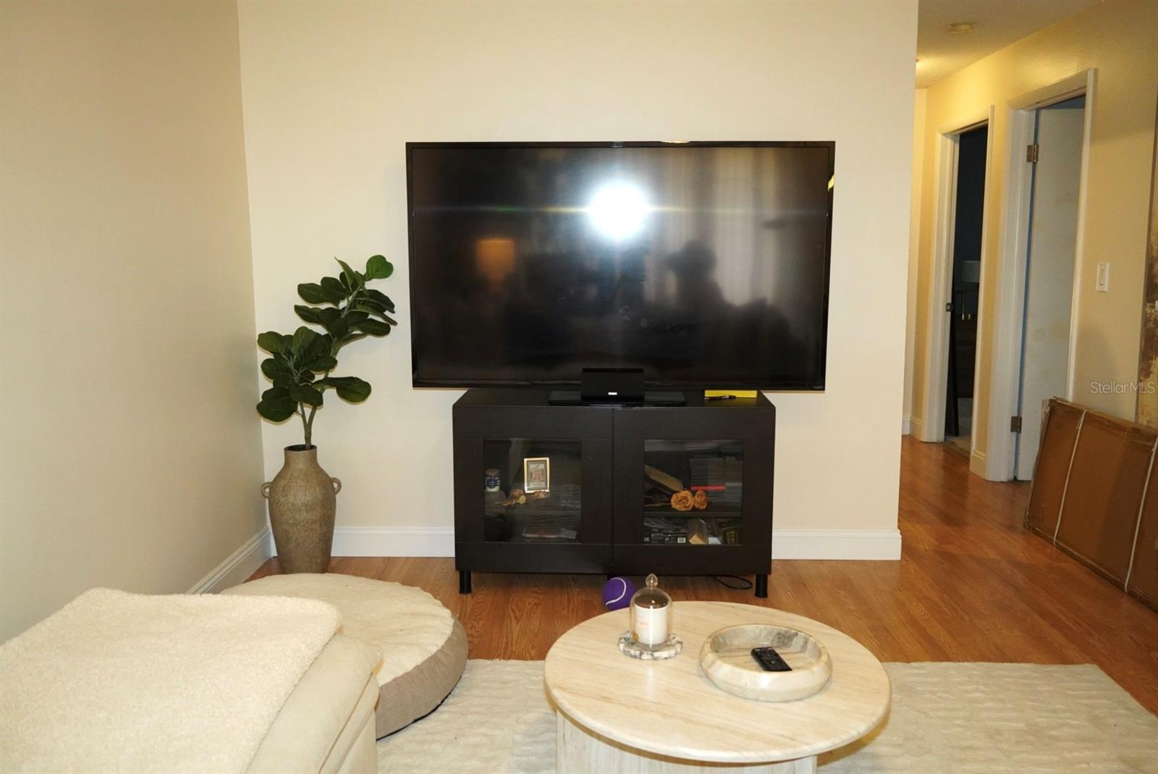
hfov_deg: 63.6
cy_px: 387
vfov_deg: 45.0
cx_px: 579
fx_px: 933
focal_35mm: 29
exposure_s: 1/160
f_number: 4
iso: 6400
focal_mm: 29
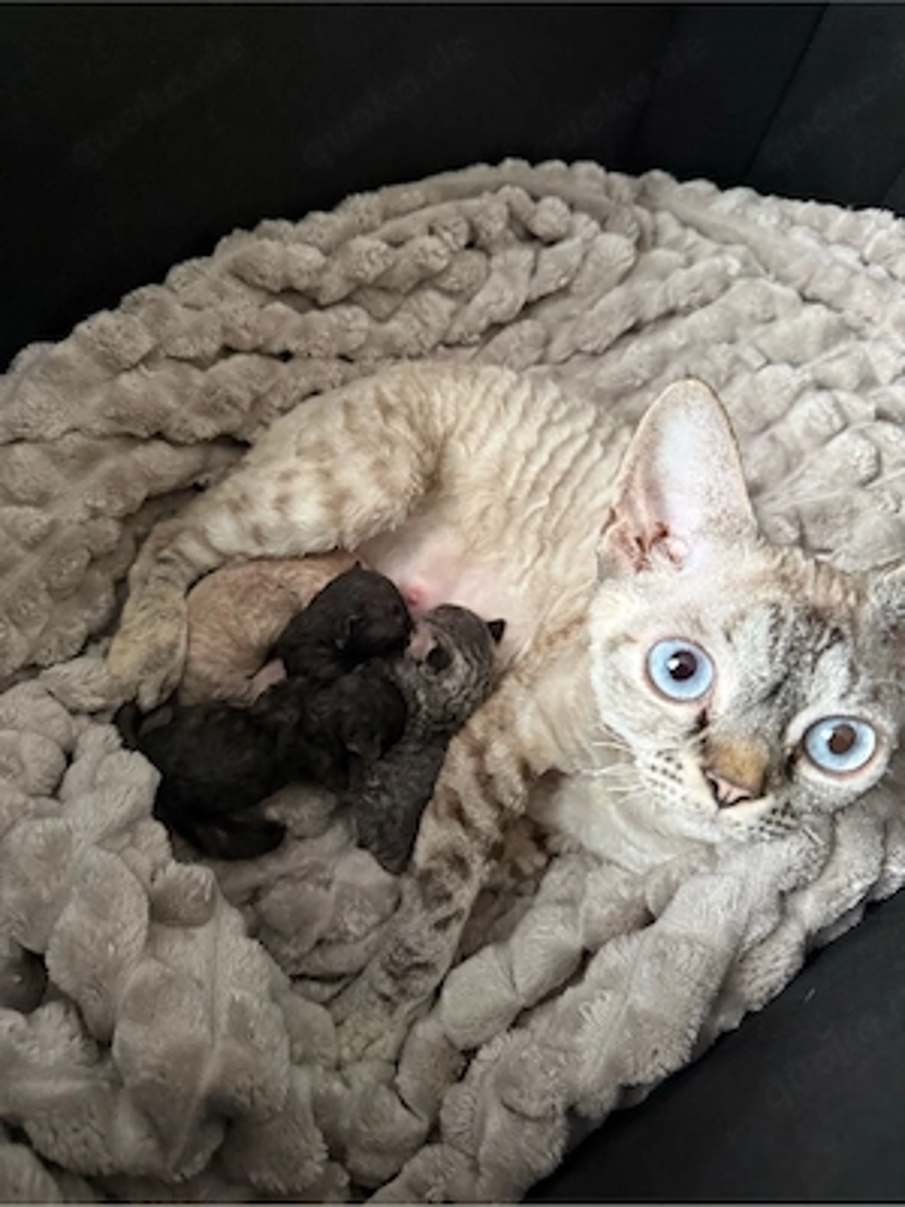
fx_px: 837
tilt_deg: -60.4
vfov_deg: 71.6
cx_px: 452
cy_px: 604
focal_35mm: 24
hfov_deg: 56.8
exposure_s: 1/41
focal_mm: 6.76
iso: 800
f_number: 1.78
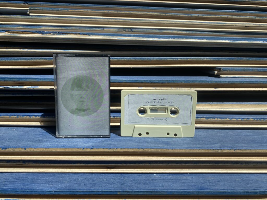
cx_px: 134
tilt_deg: -13.2
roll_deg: -1.6
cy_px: 100
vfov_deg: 53.1
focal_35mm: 26
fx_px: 201
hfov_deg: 67.3
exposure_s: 1/1287
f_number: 1.8
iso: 32
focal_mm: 4.25
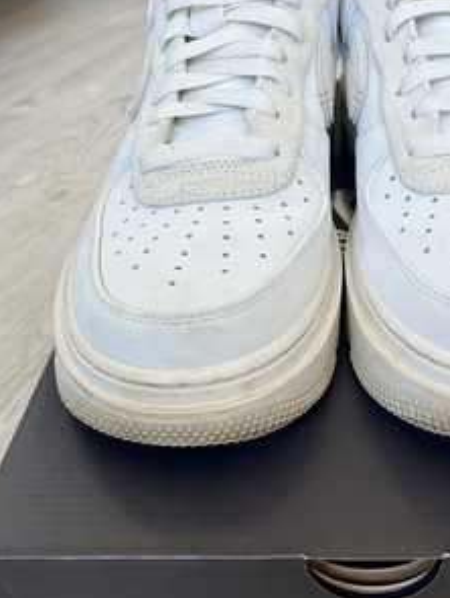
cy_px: 225
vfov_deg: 42.6
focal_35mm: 44
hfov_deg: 32.4
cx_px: 327
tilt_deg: -33.0
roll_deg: +0.9
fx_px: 761
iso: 125
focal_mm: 5.1
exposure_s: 1/121
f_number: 1.6
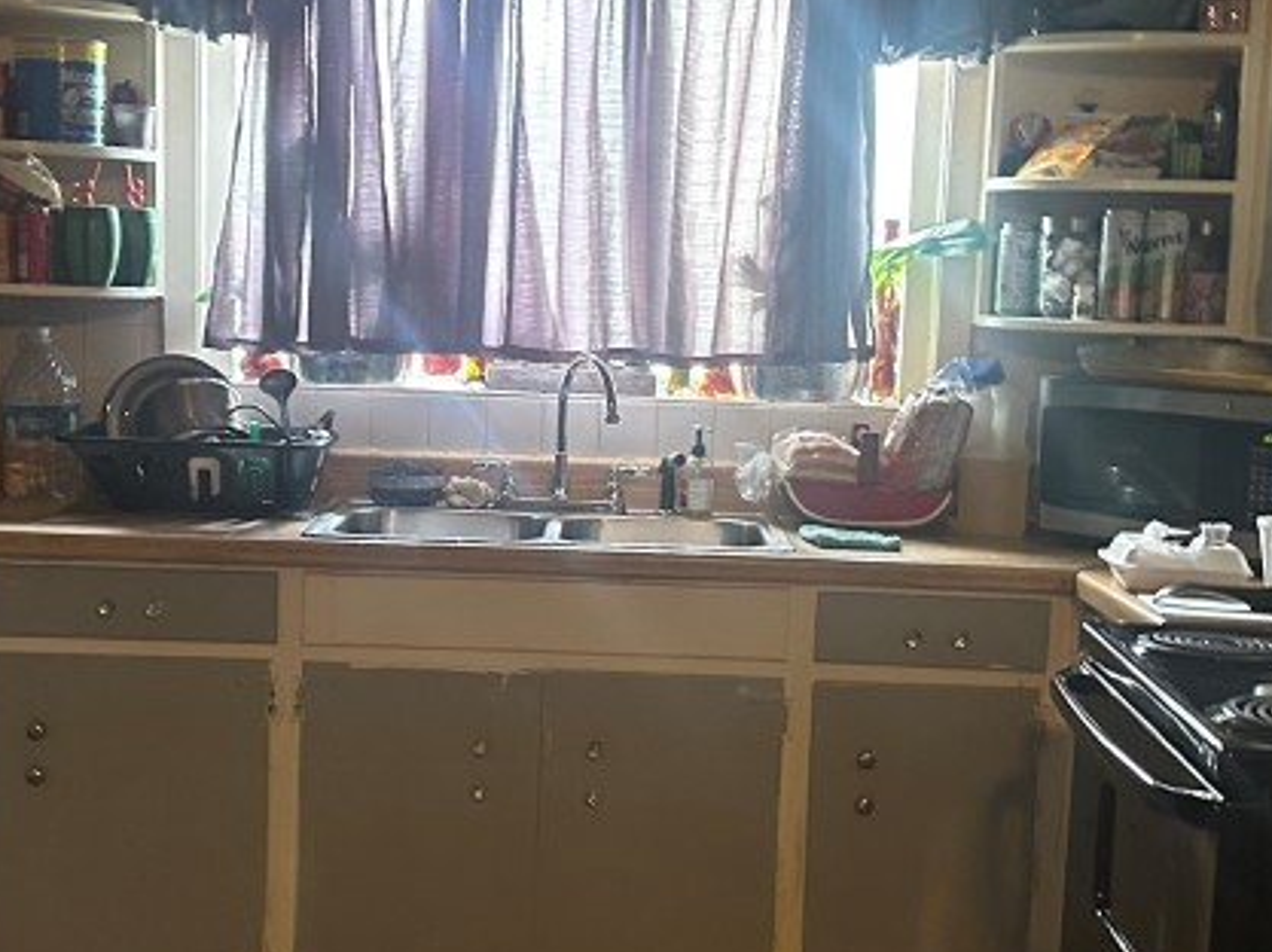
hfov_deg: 32.7
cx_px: 610
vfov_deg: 24.8
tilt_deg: -6.3
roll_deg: -2.2
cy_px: 507
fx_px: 2166
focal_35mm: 59
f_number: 1.78
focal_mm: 6.86
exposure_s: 1/40
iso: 640
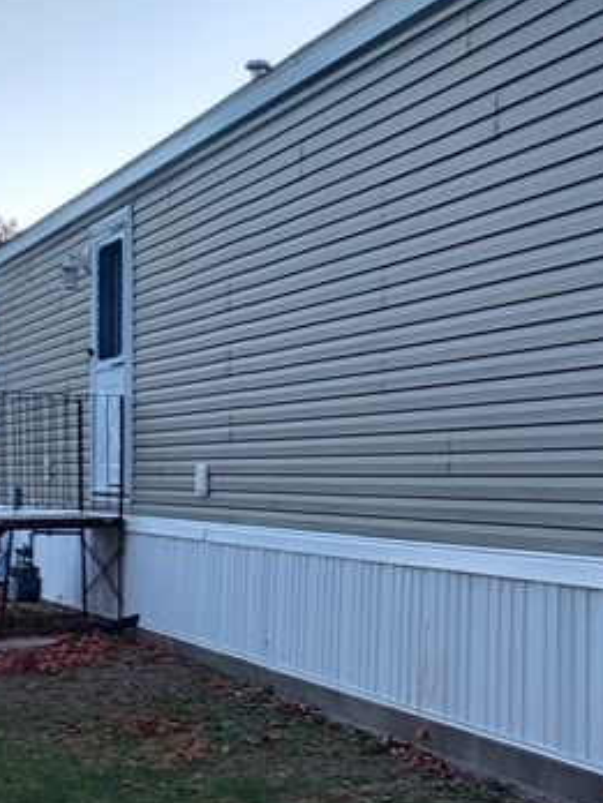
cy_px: 464
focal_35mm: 53
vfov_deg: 36.1
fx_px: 1231
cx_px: 377
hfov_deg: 27.4
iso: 40
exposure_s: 1/60
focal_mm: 4.6
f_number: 1.8
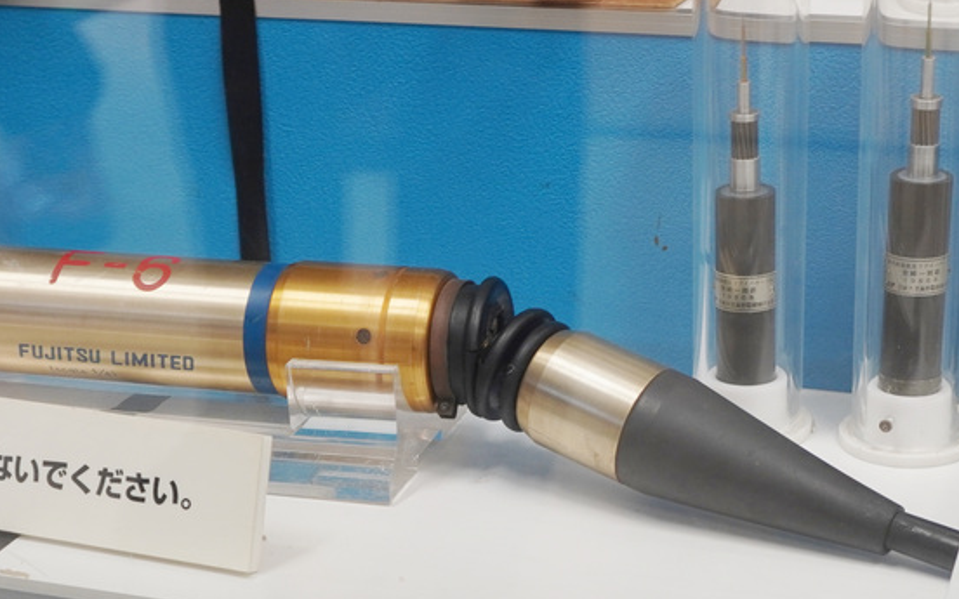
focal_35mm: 83
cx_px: 466
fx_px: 2172
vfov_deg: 15.6
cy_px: 479
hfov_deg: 24.9
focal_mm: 25
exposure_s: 1/40
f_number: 4
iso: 320
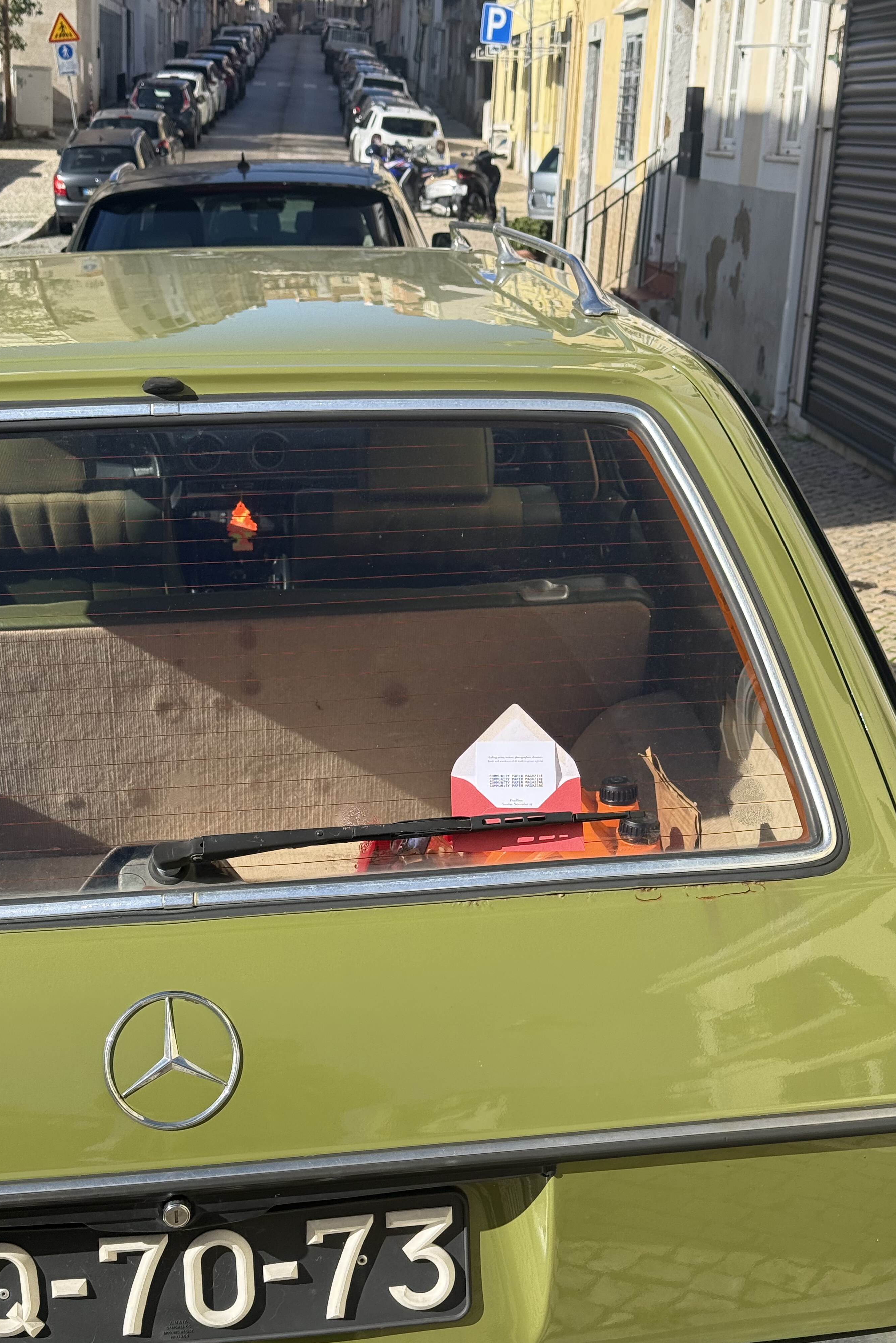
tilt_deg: -15.3
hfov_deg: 27.0
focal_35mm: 50
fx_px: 1867
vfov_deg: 39.6
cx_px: 474
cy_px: 672
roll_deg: -3.7
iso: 64
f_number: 1.78
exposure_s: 1/3704
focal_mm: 6.76
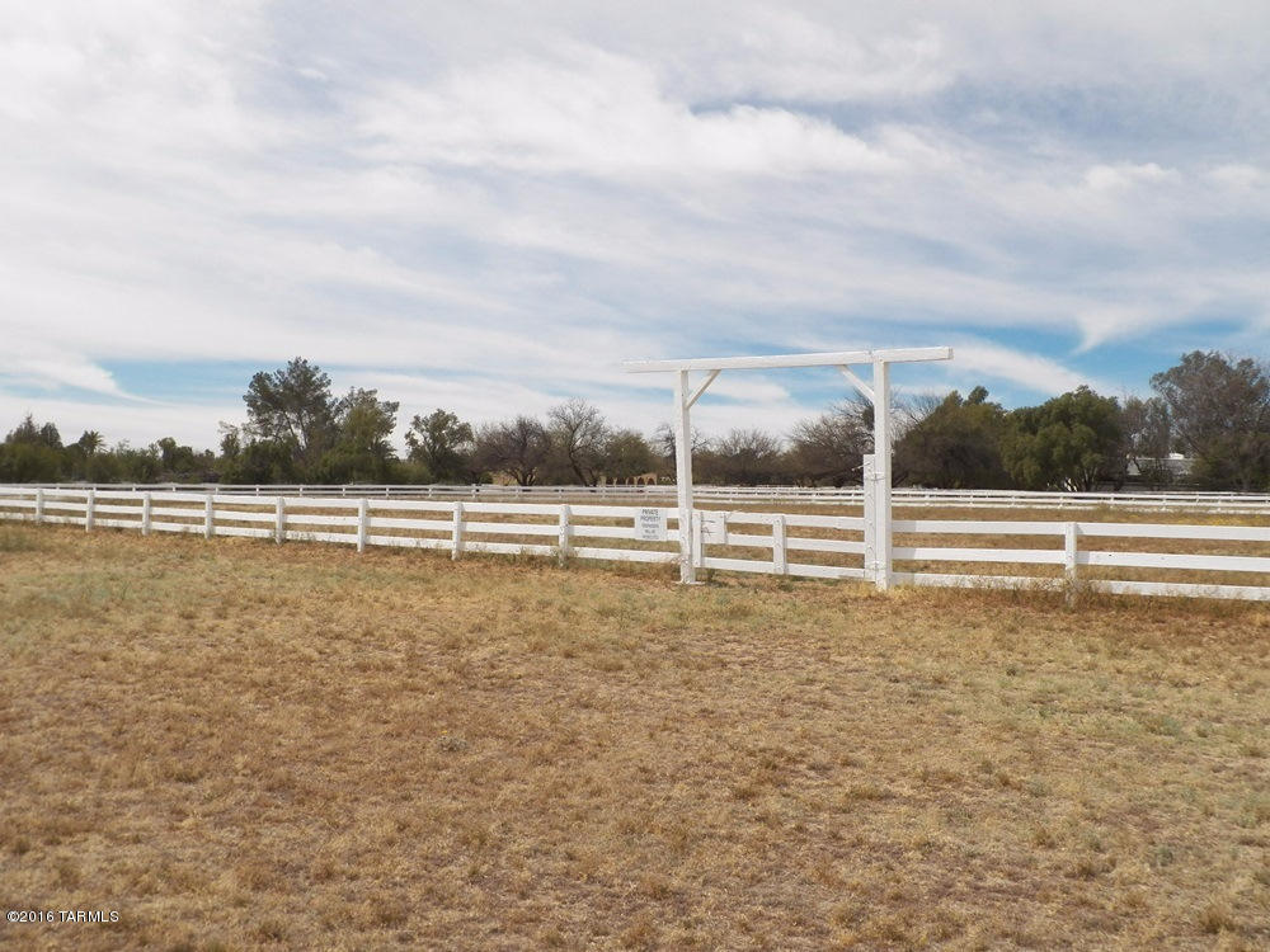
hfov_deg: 52.6
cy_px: 476
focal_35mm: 35
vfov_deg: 40.7
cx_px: 635
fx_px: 1284
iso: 125
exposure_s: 1/1250
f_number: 4.5
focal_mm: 6.3
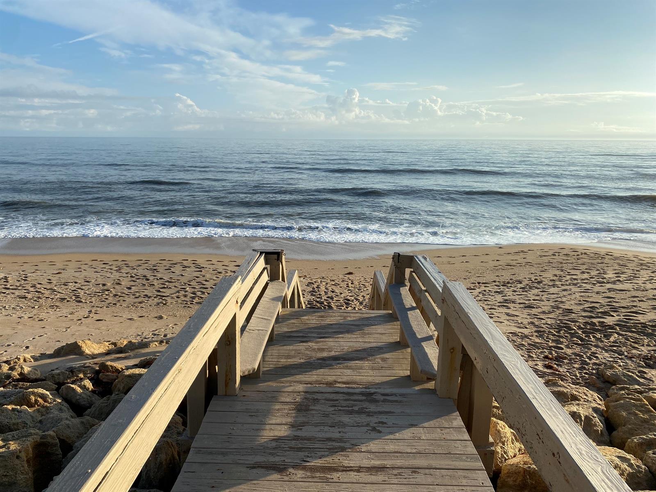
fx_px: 493
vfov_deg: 53.1
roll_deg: +0.6
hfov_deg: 67.3
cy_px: 246
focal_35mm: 26
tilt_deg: -11.9
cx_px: 328
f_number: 1.8
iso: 32
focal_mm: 4.25
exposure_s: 1/2967
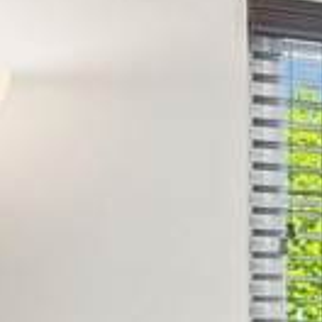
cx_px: 1088
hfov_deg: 9.2
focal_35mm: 132
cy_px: 438
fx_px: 1389
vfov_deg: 12.7
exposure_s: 1/15
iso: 400
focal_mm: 16
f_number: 8
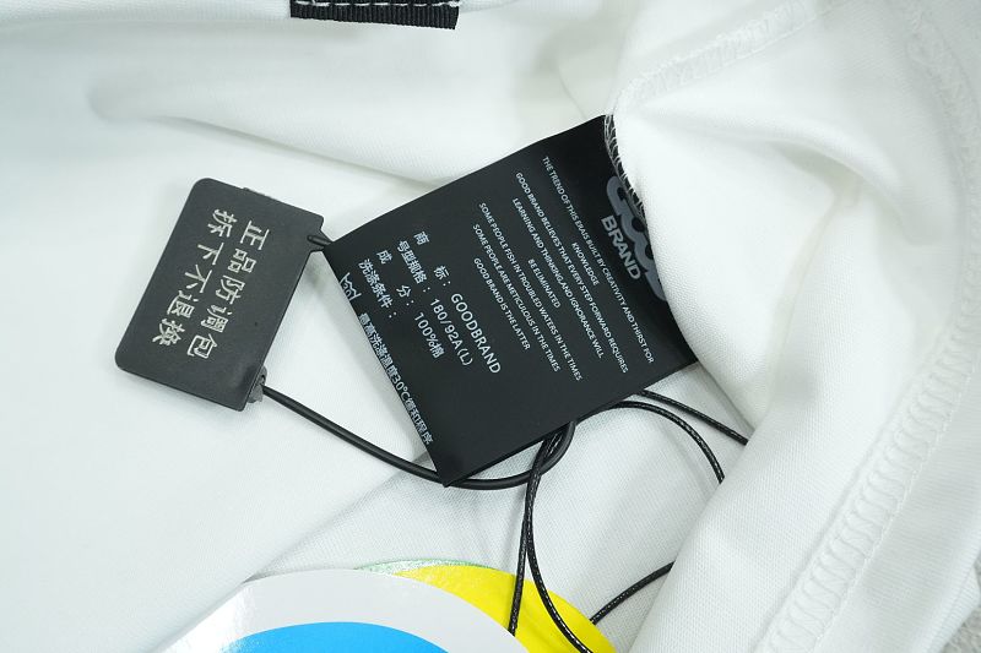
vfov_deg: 35.5
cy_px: 326
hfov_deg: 51.3
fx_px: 1022
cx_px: 490
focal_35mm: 38
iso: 1000
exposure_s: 1/160
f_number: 8
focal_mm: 25
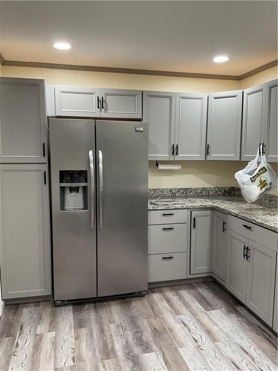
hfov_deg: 48.2
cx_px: 139
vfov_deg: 61.7
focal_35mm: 29
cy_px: 186
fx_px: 311
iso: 100
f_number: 1.8
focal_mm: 3
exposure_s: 1/60
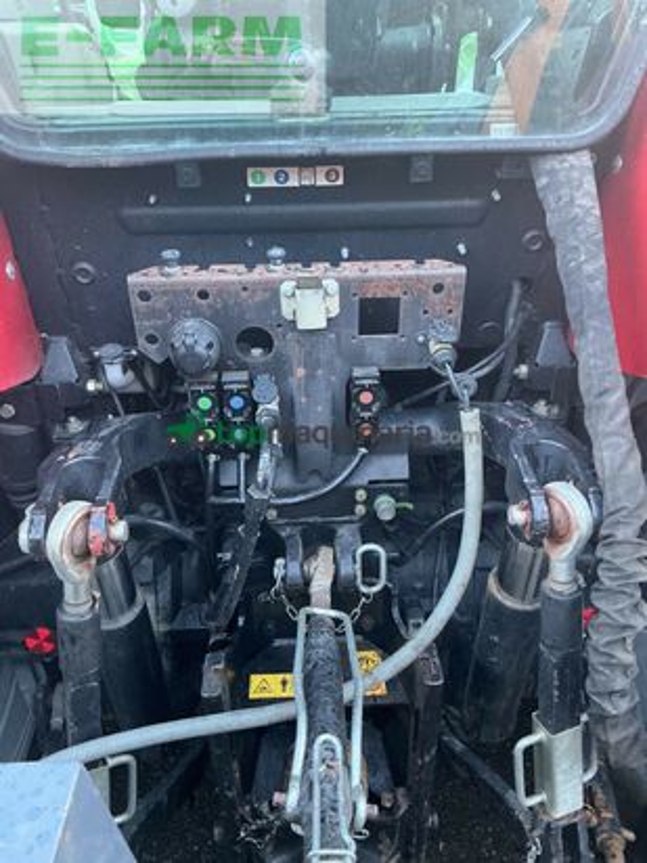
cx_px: 324
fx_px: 723
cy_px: 432
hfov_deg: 48.2
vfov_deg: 61.7
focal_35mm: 29
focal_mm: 3
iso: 250
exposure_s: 1/30
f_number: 1.8
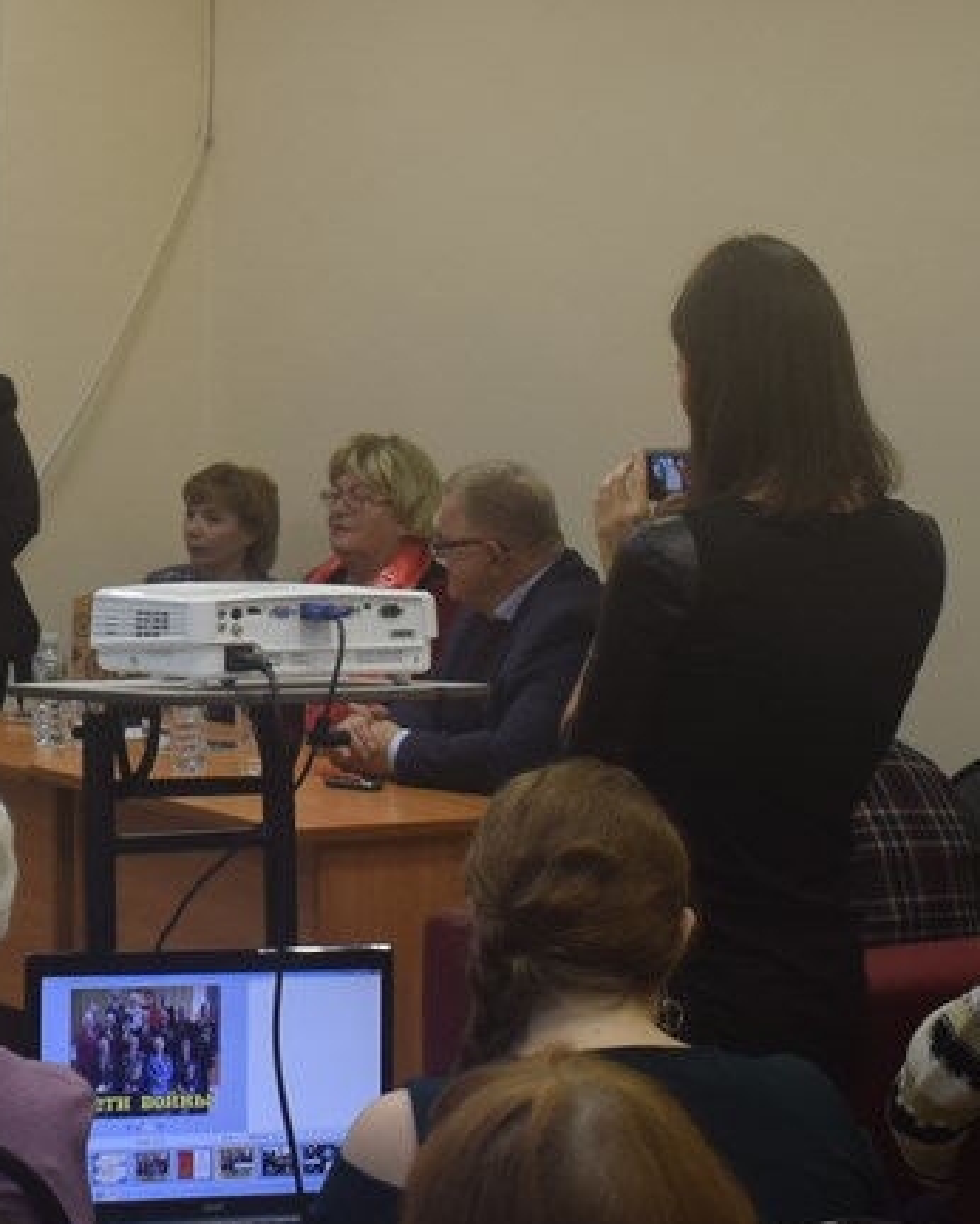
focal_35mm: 90
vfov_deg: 21.2
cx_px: -215
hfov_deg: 16.4
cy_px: 382
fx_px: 3261
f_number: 4
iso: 500
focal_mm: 24
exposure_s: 1/60
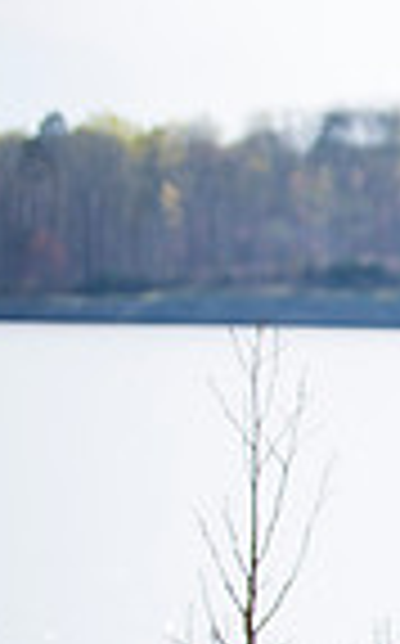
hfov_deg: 3.3
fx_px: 6876
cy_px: 430
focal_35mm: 393
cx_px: 1240
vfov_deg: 5.4
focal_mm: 95
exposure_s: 1/1000
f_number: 2.8
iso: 100
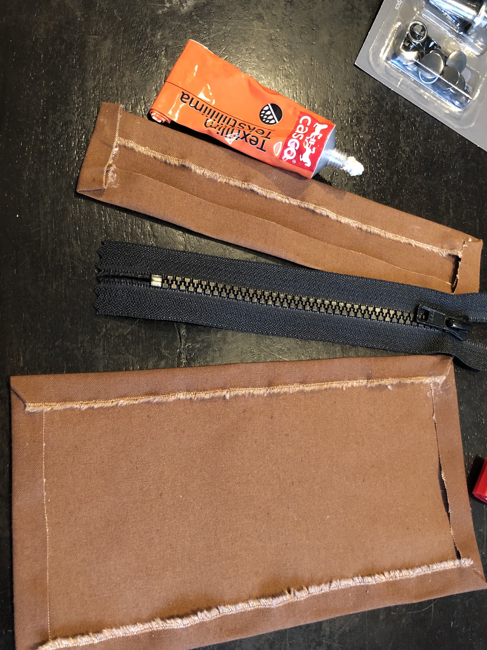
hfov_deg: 45.4
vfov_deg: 58.3
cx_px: 262
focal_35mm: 31
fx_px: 582
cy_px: 337
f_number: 1.8
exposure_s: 1/8
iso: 100
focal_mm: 3.99
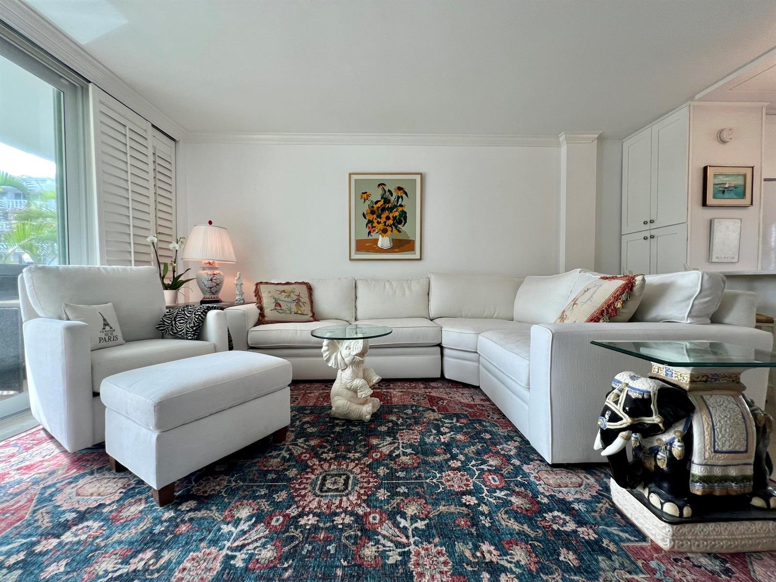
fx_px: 291
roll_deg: +0.5
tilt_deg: -2.0
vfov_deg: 89.9
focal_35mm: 13
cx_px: 388
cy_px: 291
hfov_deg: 106.2
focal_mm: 1.57
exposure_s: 1/120
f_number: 1.8
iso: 100
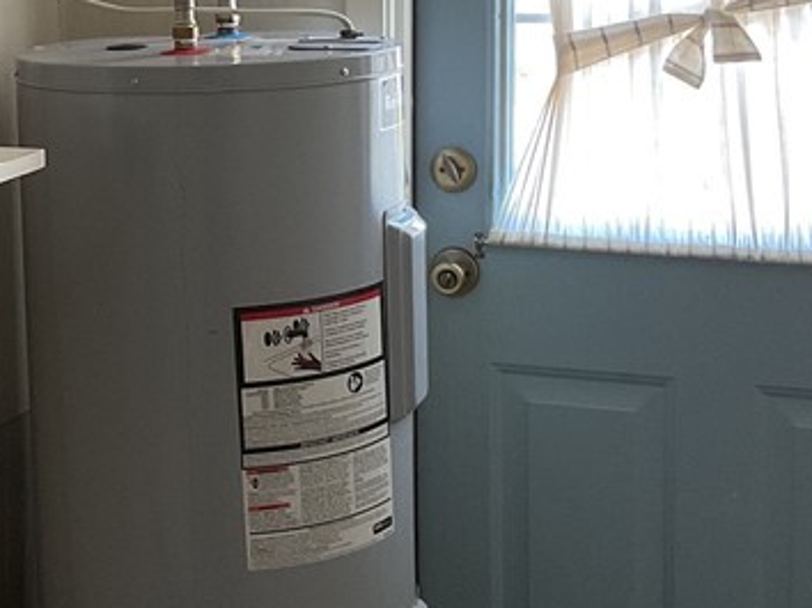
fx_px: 1969
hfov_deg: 22.6
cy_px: 101
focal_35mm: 84
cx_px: 39
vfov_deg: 17.4
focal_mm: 3
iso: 125
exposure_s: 1/60
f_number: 1.8
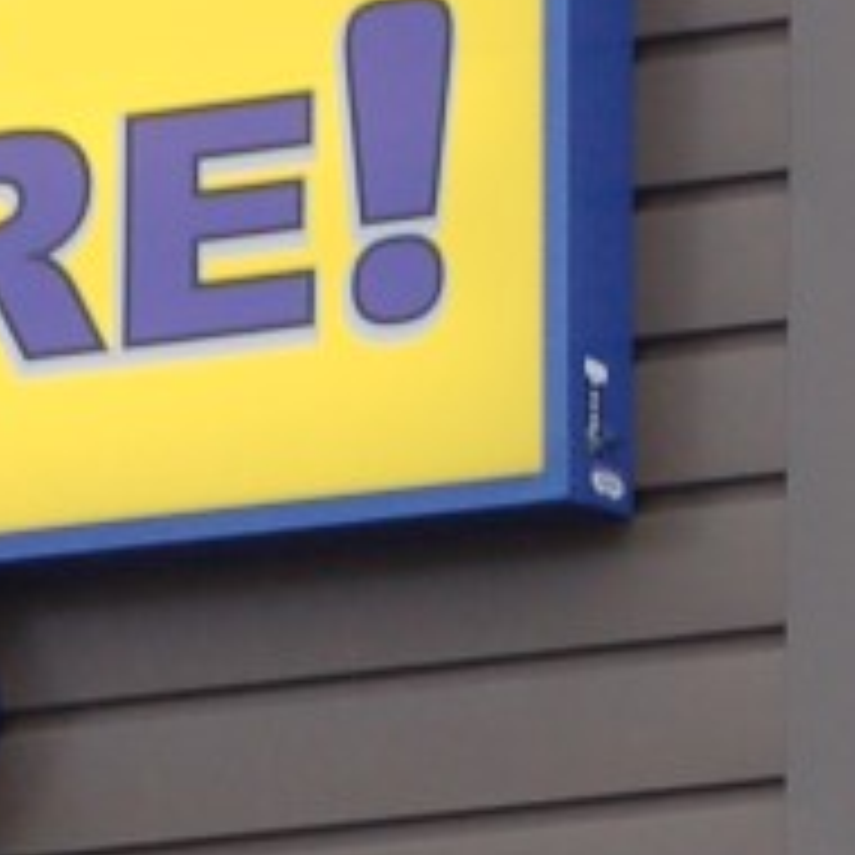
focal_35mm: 606
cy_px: 1584
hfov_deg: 2.9
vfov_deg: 2.9
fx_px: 16934
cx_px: 405
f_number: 4.5
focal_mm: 60
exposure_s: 1/320
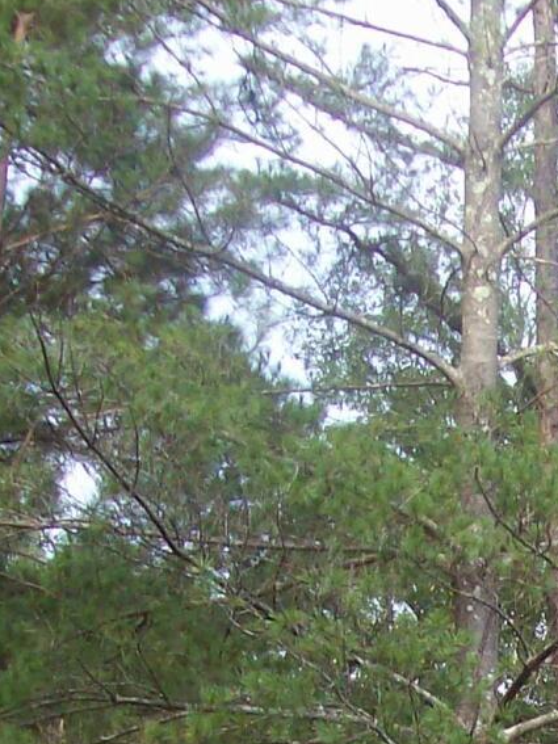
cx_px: 751
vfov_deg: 14.5
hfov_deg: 11.3
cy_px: 1102
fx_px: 2731
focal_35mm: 127
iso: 80
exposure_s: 1/113
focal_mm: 6
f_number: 2.7
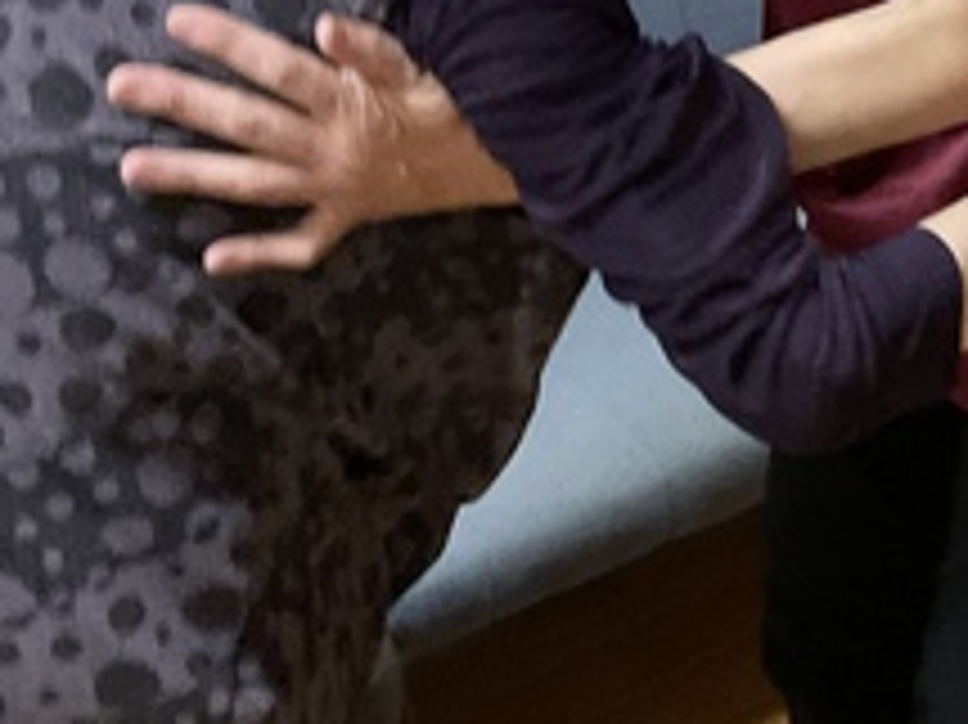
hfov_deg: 23.3
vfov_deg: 17.8
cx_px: 923
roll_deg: -1.2
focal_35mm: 81
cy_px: 9
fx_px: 2264
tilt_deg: -27.8
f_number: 1.8
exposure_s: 1/30
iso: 500
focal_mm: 3
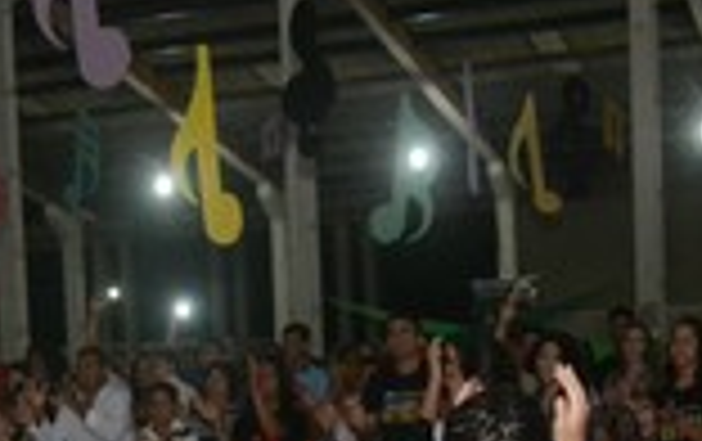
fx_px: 1858
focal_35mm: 97
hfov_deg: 21.0
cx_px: 104
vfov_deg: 13.0
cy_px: 612
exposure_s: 1/160
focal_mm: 22
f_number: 3.8
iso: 3200
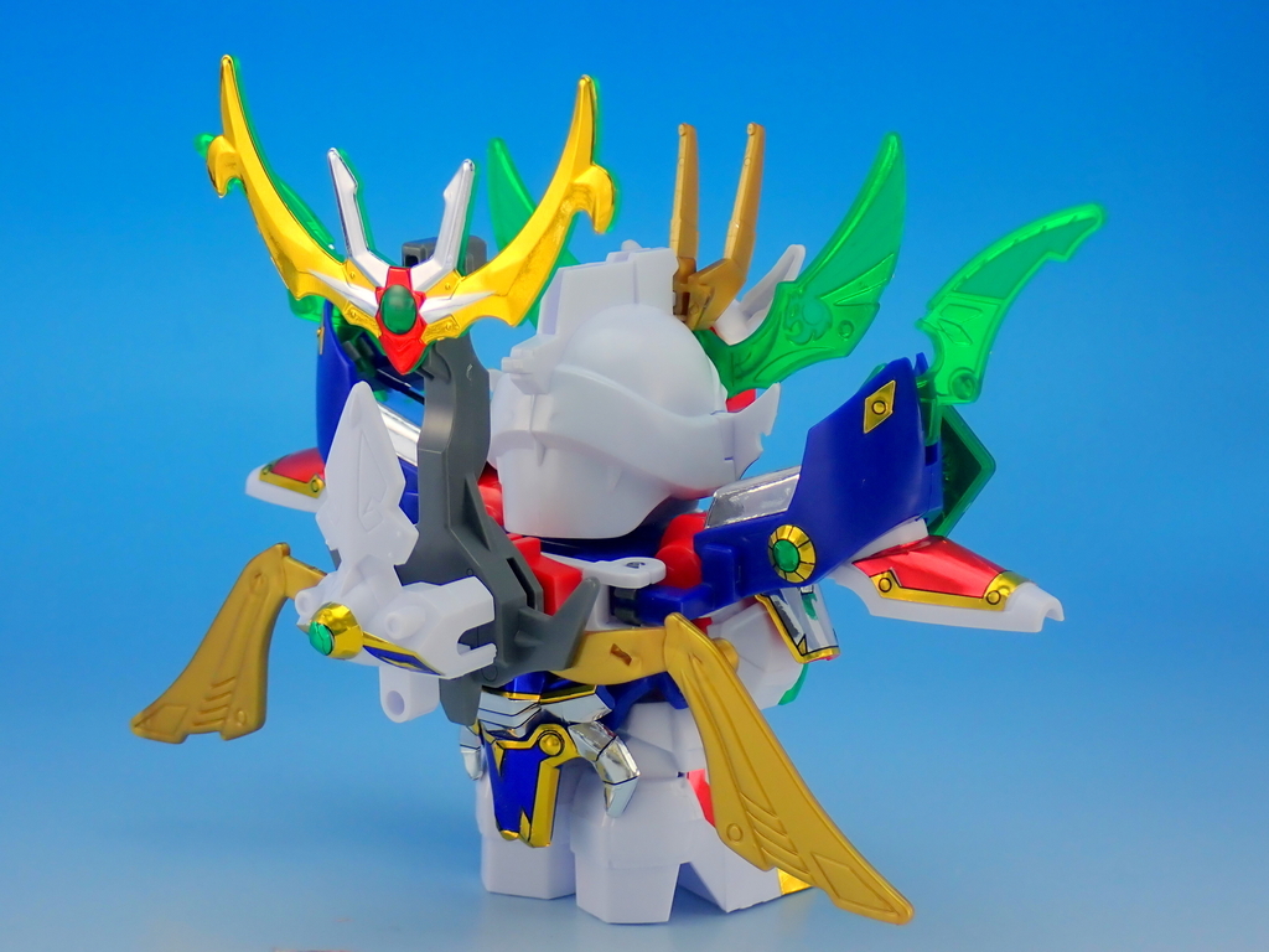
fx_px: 2823
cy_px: 476
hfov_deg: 25.3
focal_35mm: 77
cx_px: 634
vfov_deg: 19.1
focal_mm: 13.65
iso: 100
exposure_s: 1/30
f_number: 4.1
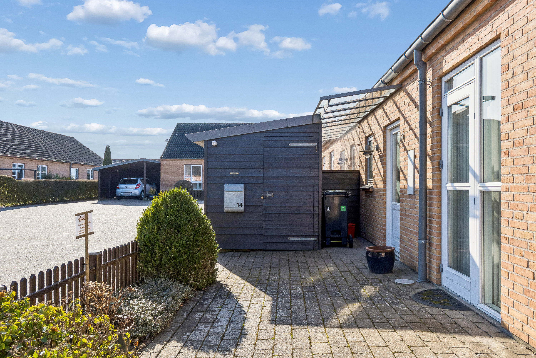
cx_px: 268
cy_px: 179
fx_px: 402
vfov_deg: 47.9
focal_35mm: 27
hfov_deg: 67.4
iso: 250
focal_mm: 18
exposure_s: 1/640
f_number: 8
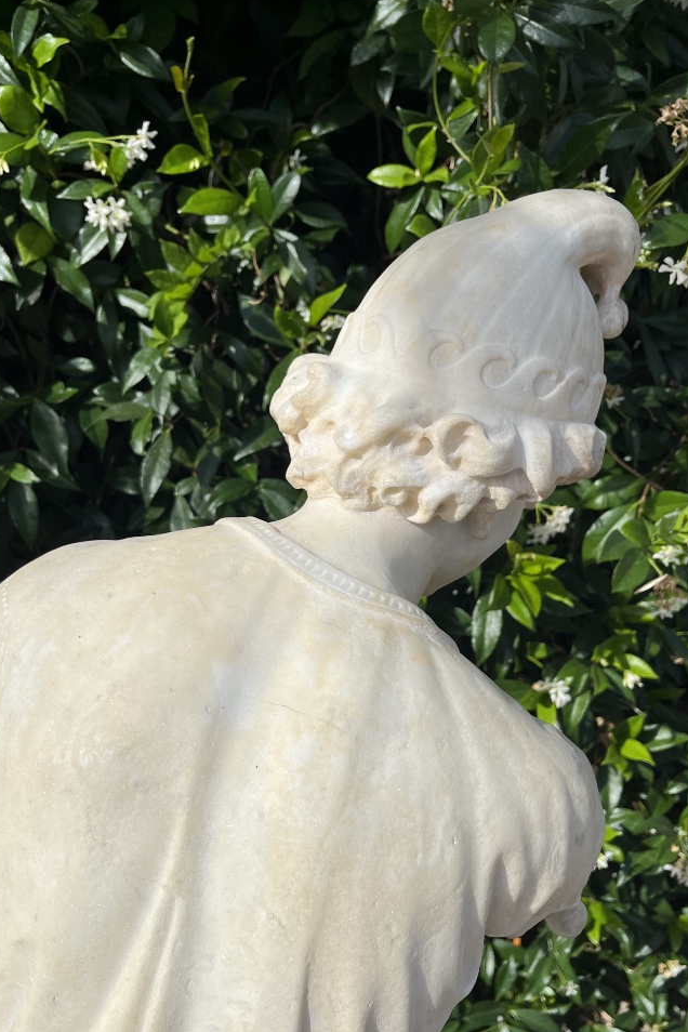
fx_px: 975
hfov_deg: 38.9
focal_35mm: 34
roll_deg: +4.2
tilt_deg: -31.7
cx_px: 333
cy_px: 593
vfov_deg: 55.6
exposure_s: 1/7353
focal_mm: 5.1
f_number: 1.6
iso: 50
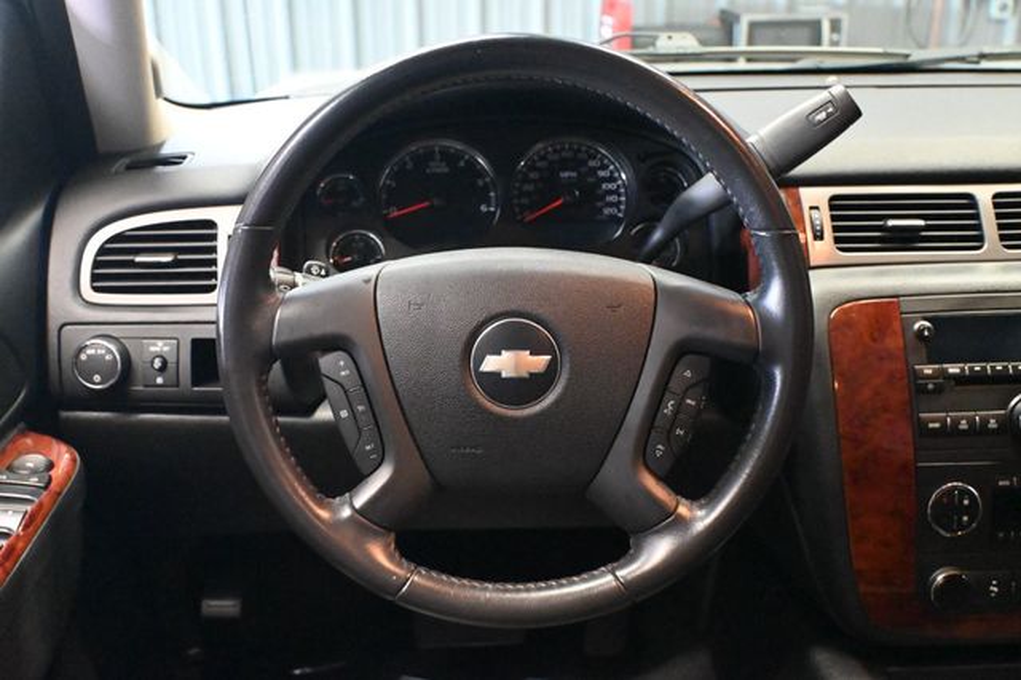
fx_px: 1063
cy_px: 340
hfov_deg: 51.3
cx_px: 510
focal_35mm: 38
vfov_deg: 35.5
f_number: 4.2
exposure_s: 1/50
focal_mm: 25
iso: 12800
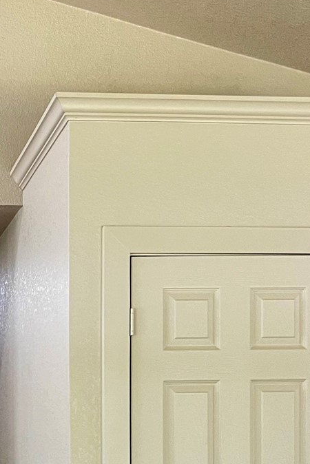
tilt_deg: -0.1
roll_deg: -0.2
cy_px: 464
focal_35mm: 77
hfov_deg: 16.8
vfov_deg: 25.0
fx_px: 993
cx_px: -89
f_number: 1.5
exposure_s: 1/60
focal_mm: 5.7
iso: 125
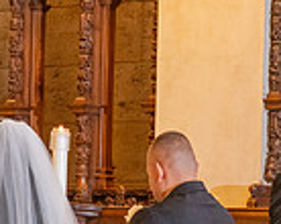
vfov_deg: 5.9
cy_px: 206
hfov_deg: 7.4
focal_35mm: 263
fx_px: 2184
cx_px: 195
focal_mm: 52
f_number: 4.5
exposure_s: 1/100
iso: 1000
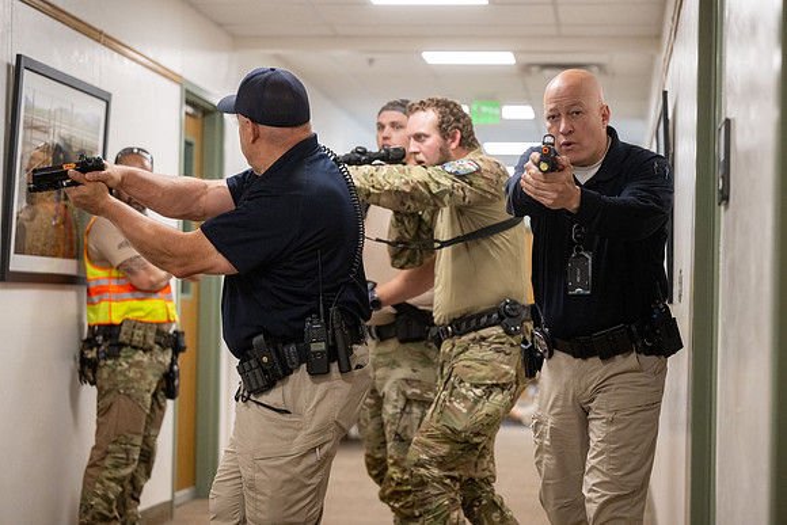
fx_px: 1684
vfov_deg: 17.7
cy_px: 262
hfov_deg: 26.3
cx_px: 394
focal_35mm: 77
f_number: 2.8
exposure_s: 1/640
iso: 2500
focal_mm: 77
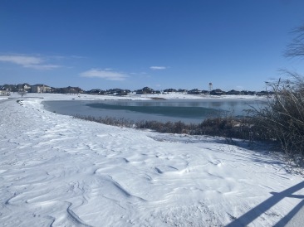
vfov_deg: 53.0
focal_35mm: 26
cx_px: 152
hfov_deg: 67.3
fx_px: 228
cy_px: 114
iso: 40
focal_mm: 4.25
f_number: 1.8
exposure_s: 1/11494
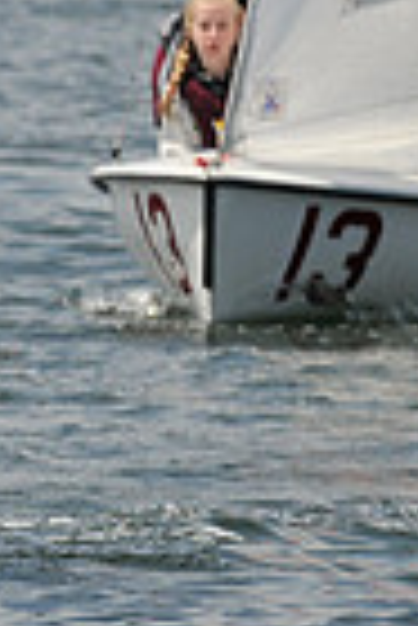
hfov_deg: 1.6
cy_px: 250
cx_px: -840
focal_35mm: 873
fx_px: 15166
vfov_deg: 2.4
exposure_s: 1/1000
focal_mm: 140
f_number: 8
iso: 200
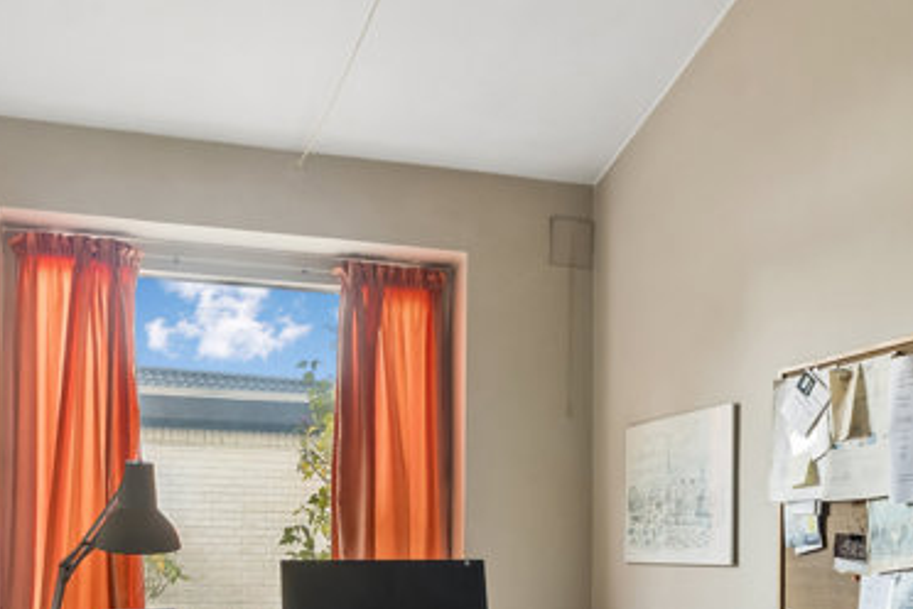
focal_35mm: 44
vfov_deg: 29.5
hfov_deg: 44.9
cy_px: 554
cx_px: 420
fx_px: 1104
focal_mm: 13.5
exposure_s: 1/1.25
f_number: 8
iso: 200
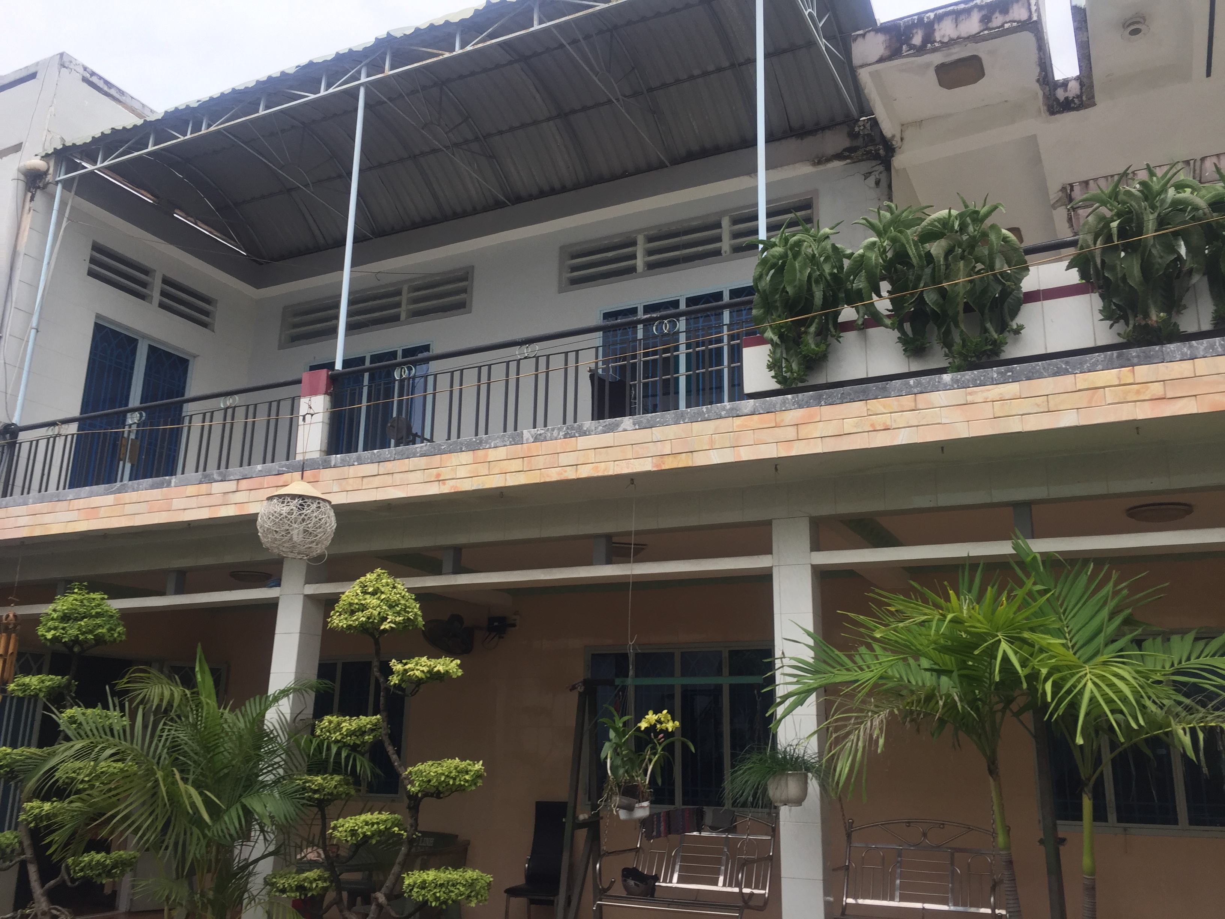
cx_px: 612
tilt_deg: +15.7
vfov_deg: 48.2
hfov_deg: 61.7
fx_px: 1026
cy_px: 460
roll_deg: -1.1
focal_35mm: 29
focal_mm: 4.15
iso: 40
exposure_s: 1/50
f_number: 2.2
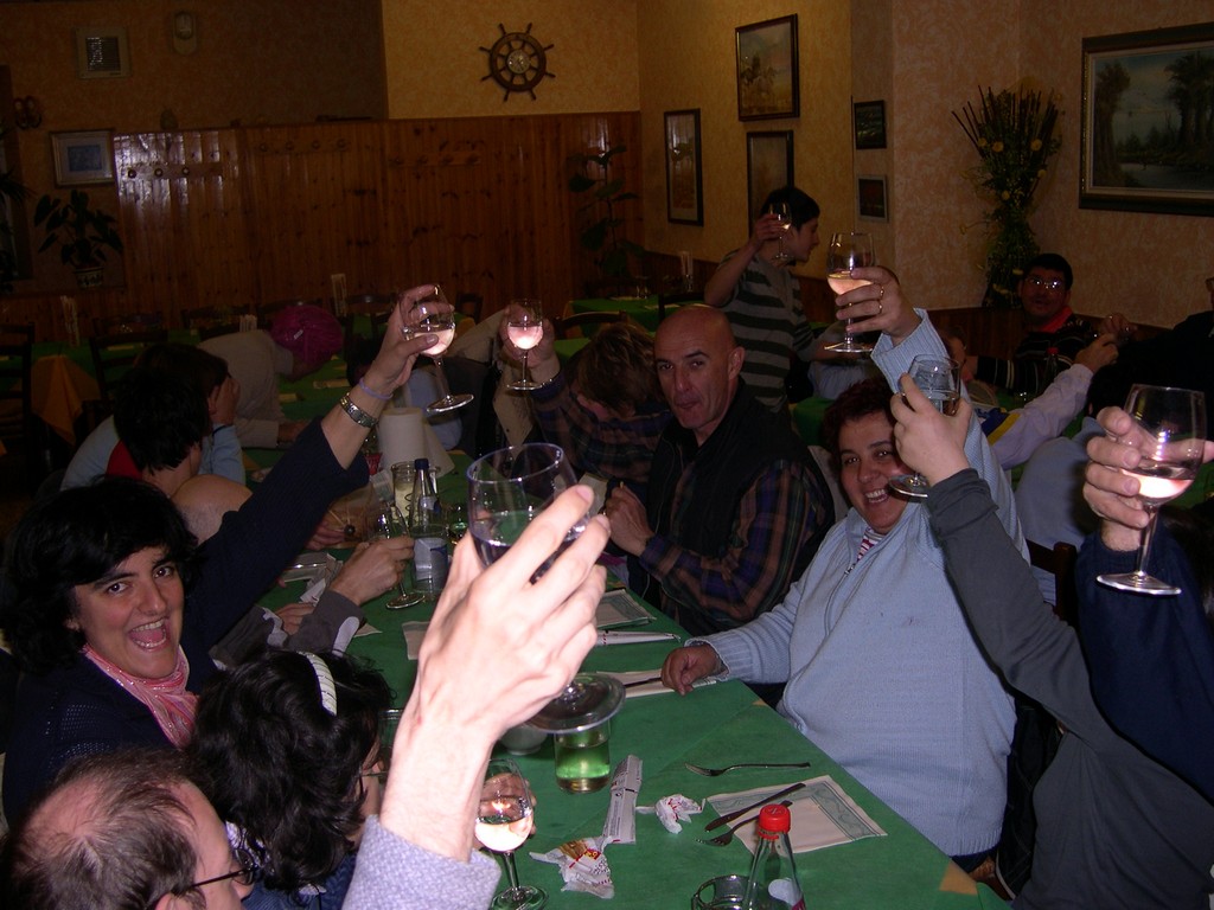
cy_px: 455
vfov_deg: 37.7
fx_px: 1333
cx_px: 607
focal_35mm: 38
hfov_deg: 49.0
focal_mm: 8
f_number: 2.8
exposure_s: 1/60
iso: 100
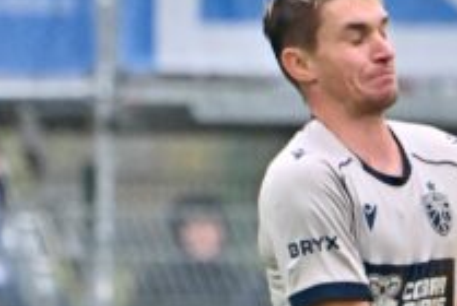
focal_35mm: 1859
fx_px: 23632
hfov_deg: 1.1
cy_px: 423
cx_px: 431
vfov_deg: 0.7
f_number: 5.6
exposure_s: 1/1600
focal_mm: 380
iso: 3200
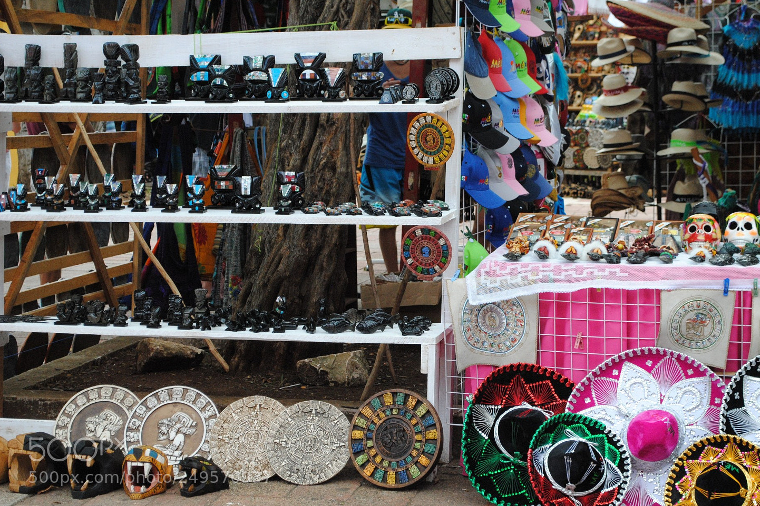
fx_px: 1689
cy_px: 237
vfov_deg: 17.1
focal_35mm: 80
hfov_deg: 25.4
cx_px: 417
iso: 800
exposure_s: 1/400
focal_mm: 48
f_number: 6.3
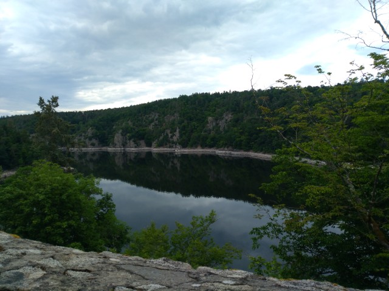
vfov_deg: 53.1
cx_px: 194
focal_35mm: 26
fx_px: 292
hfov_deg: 67.3
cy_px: 146
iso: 100
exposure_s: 1/398
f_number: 2
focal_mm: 3.54
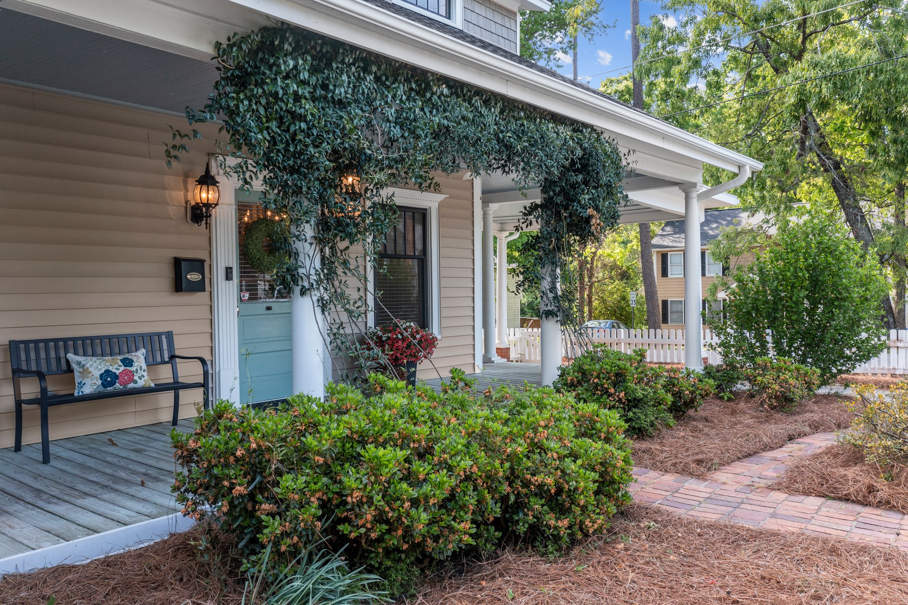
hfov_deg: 65.5
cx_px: 454
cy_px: 302
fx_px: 706
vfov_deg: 46.4
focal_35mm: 28
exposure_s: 1/100
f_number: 4
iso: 100
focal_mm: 10.26
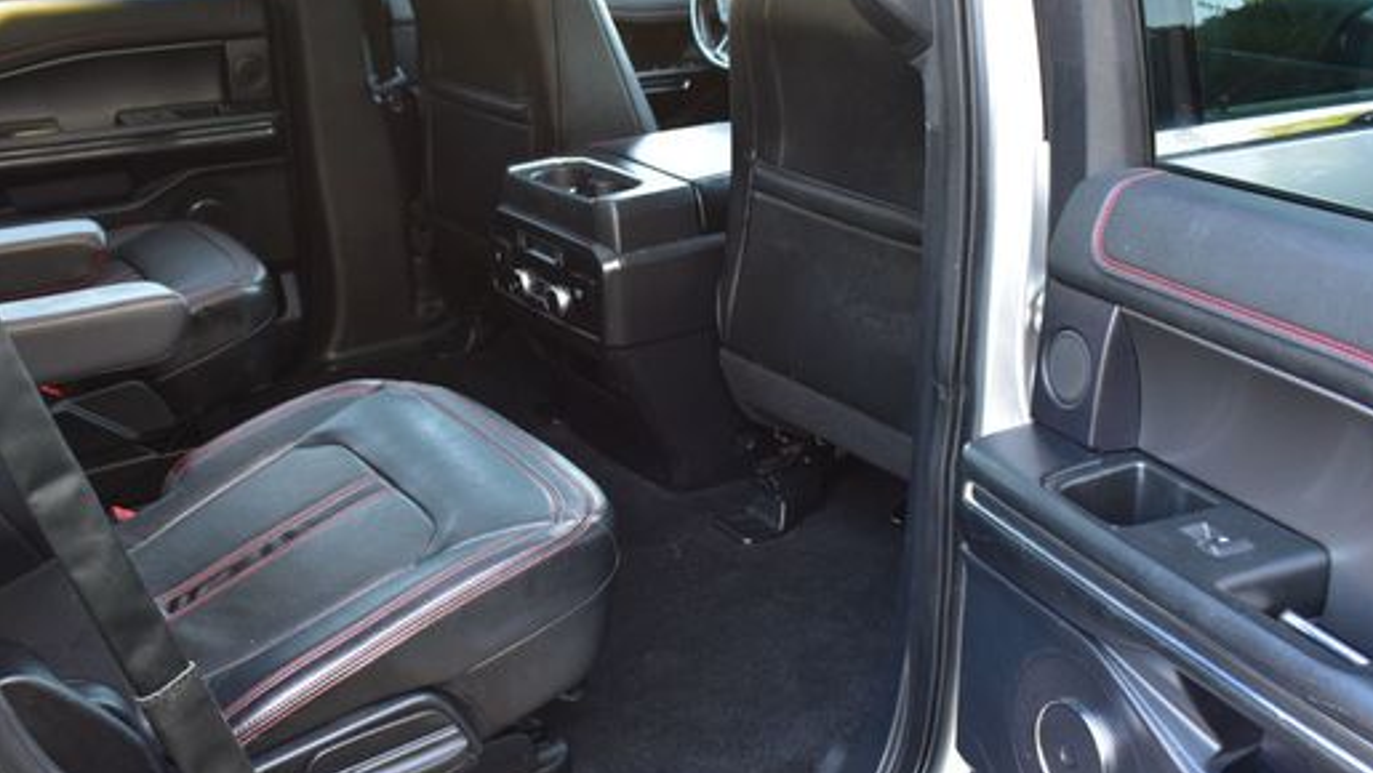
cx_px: 592
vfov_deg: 30.4
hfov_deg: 51.4
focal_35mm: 39
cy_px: 458
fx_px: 1420
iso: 400
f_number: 6.3
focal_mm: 20
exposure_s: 1/15
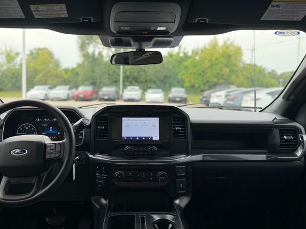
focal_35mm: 27
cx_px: 135
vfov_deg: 51.3
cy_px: 103
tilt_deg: -3.9
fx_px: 239
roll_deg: -1.4
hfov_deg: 65.1
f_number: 1.78
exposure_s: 1/765
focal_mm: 6.76
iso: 100
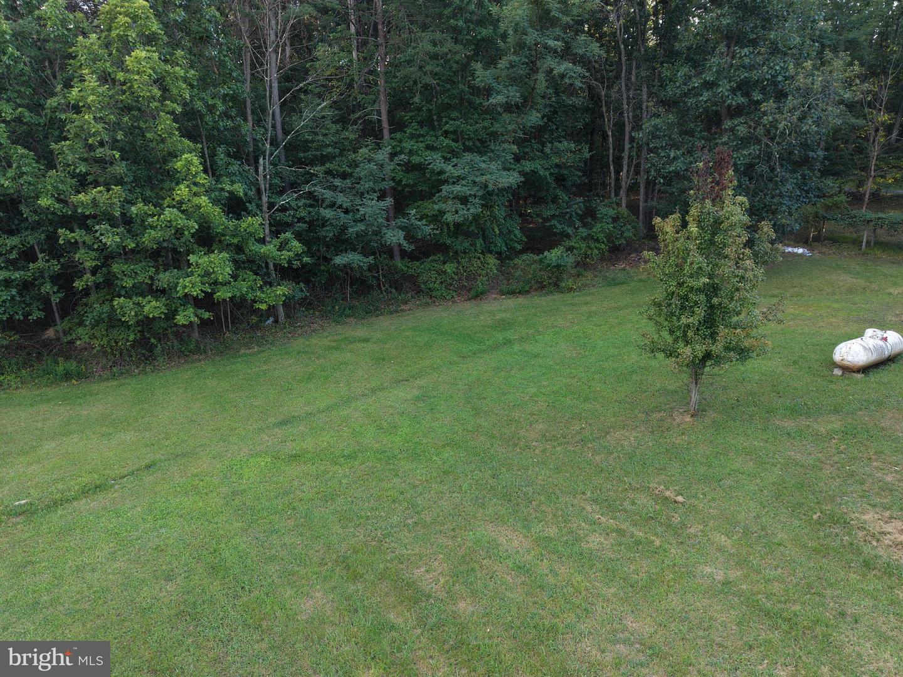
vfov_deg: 56.8
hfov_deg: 71.6
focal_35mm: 24
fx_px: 626
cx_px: 452
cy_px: 338
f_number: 1.8
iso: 100
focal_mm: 8.67
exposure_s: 1/160
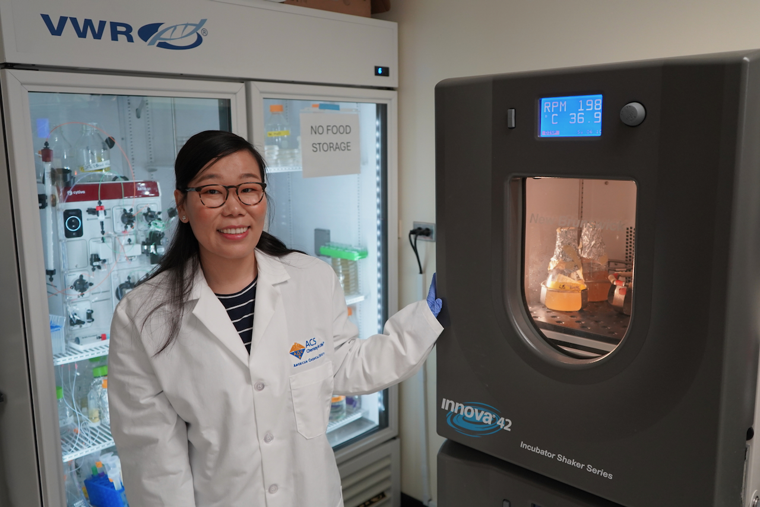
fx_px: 655
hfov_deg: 60.3
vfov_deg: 42.3
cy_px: 254
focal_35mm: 31
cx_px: 380
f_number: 4
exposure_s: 1/160
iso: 1250
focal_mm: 31
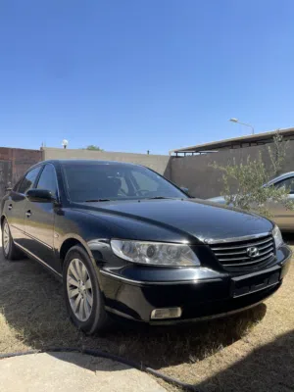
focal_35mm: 25
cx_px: 147
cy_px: 196
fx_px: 283
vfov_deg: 69.4
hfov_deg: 54.9
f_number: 1.6
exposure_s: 1/2924
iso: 32
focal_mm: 5.1
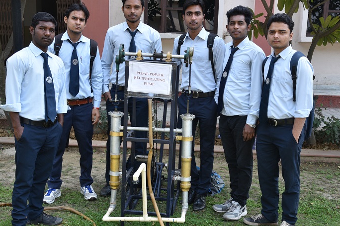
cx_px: 165
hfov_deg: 39.6
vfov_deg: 27.0
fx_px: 472
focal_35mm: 50
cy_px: 121
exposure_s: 1/200
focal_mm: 38
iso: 500
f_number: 8
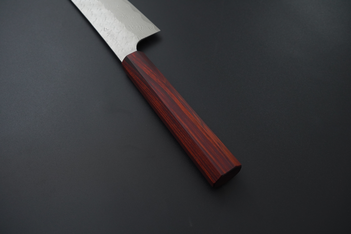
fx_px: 361
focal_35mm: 37
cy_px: 117
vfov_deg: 35.9
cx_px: 176
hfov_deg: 51.8
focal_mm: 24.7
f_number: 5.6
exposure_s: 1/160
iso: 500
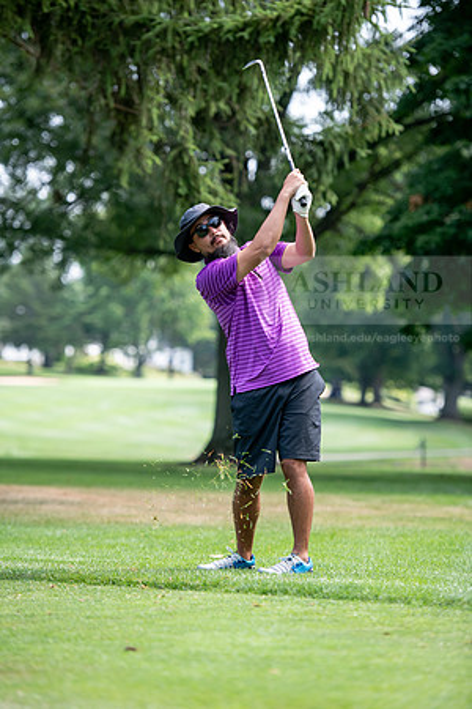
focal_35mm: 135
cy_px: 354
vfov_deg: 15.2
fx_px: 2655
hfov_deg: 10.2
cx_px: 236
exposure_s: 1/800
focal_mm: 135
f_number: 3.2
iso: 250
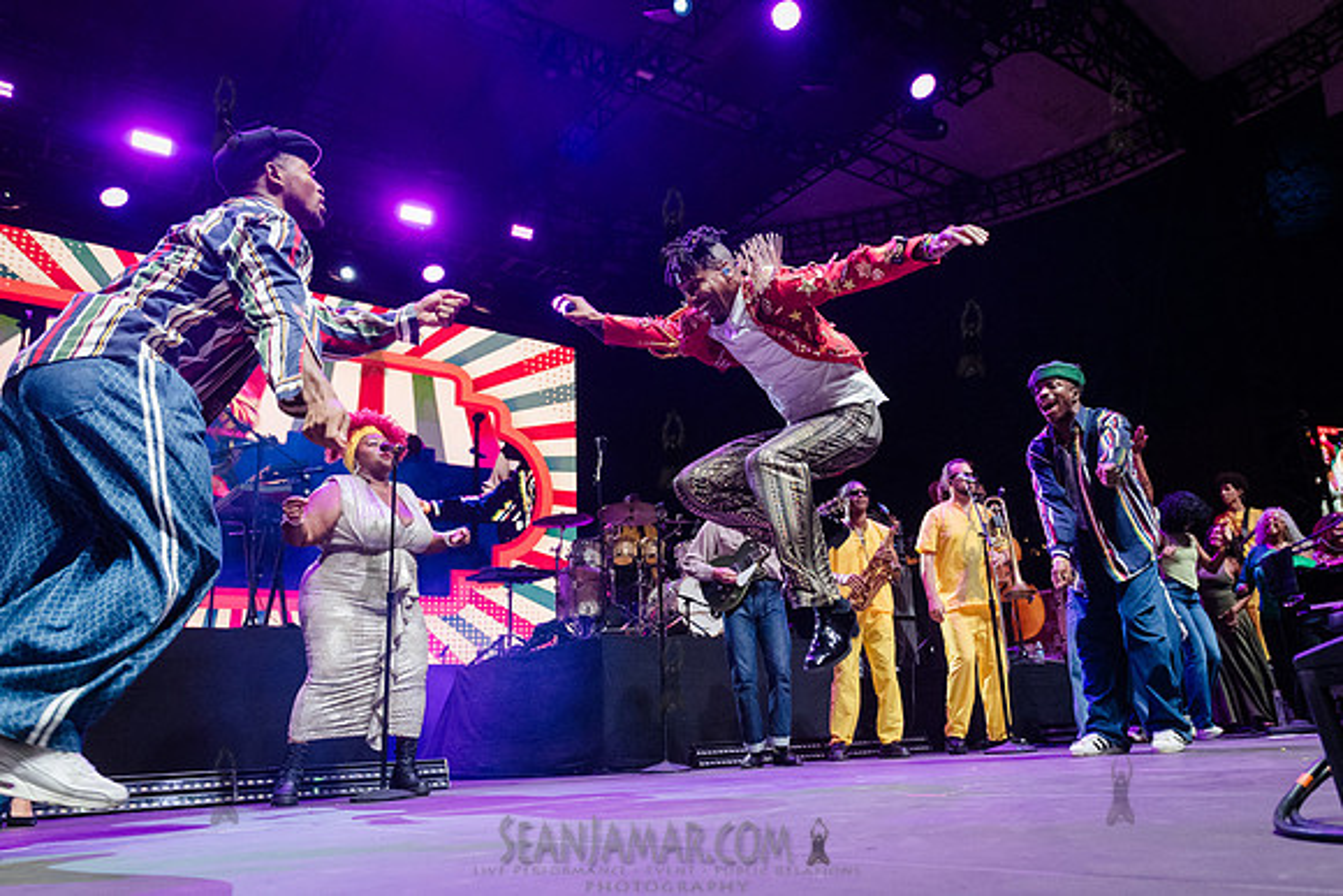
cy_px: 458
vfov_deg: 47.5
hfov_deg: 66.6
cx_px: 750
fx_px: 1019
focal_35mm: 27
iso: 6400
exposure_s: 1/640
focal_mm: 24
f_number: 4
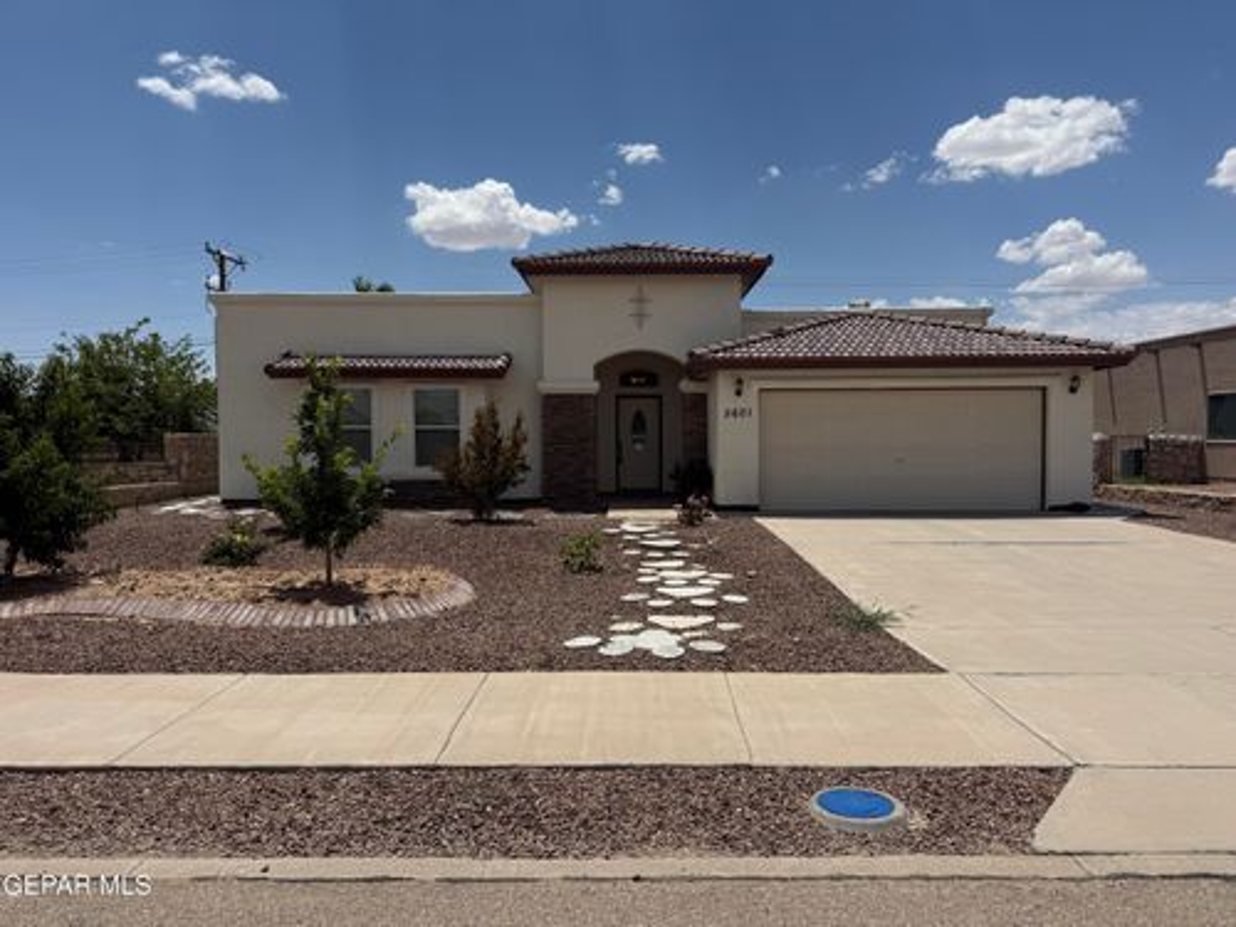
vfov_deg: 56.8
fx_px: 857
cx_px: 618
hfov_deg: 71.6
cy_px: 464
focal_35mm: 24
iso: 80
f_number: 1.78
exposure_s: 1/10309
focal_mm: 6.76
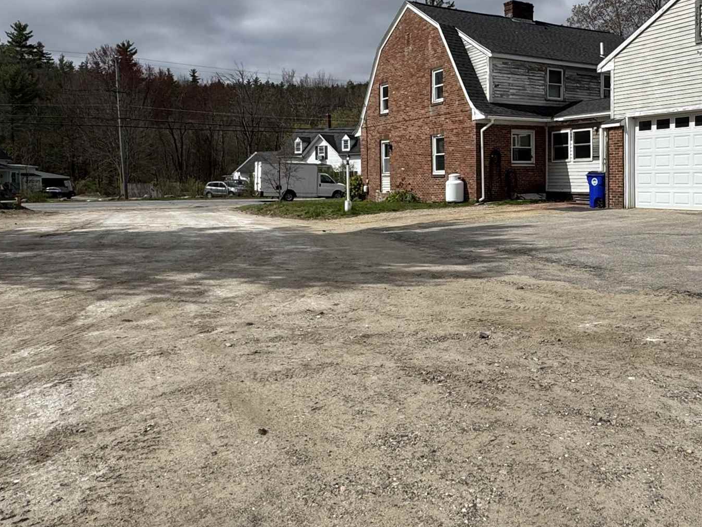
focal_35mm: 32
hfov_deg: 56.2
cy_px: 206
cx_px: 438
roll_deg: -0.6
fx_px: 649
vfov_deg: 43.9
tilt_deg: -2.9
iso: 40
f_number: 2.2
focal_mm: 2.22
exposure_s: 1/4132
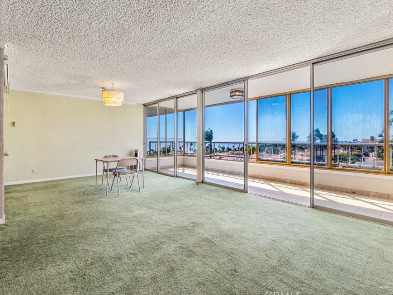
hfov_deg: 90.8
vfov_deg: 74.7
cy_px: 148
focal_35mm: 17
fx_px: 193
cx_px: 215
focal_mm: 10
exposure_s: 1/80
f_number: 8
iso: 400
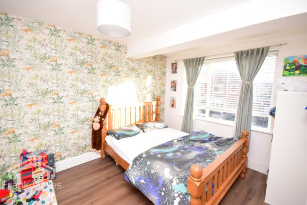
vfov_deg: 77.4
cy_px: 102
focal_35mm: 15
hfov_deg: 100.4
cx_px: 154
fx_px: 128
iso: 1250
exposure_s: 1/200
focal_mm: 10
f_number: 9
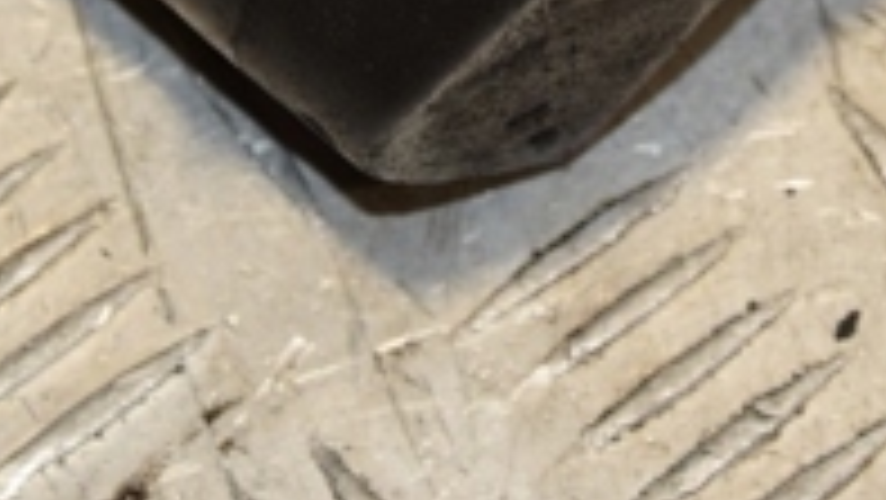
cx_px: 648
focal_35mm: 296
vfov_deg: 4.1
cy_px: -450
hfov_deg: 7.3
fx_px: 6957
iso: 800
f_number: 7.1
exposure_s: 1/200
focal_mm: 58
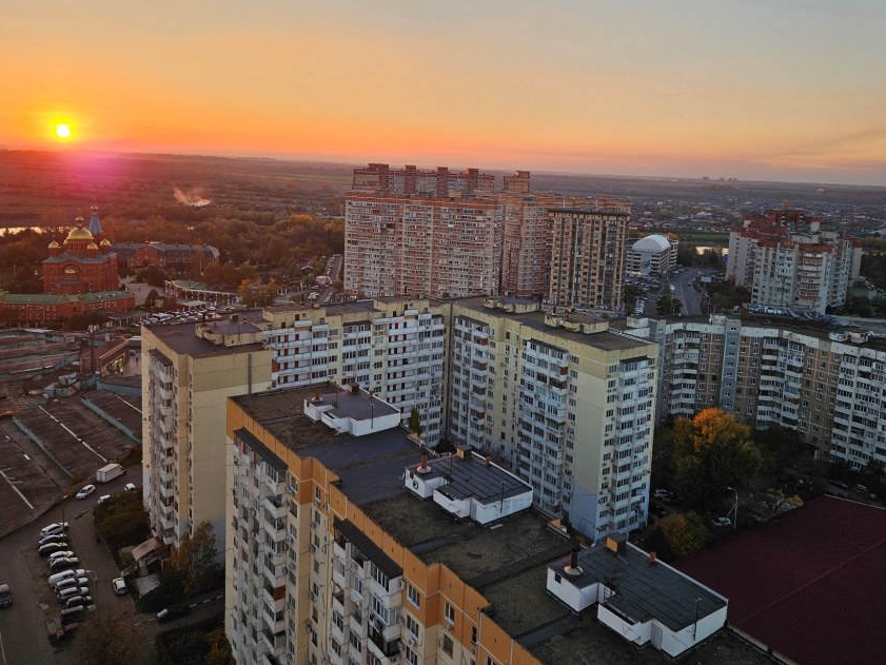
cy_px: 266
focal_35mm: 28
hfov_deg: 63.3
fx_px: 717
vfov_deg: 49.4
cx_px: 486
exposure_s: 1/420
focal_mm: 5.4
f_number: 1.8
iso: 40
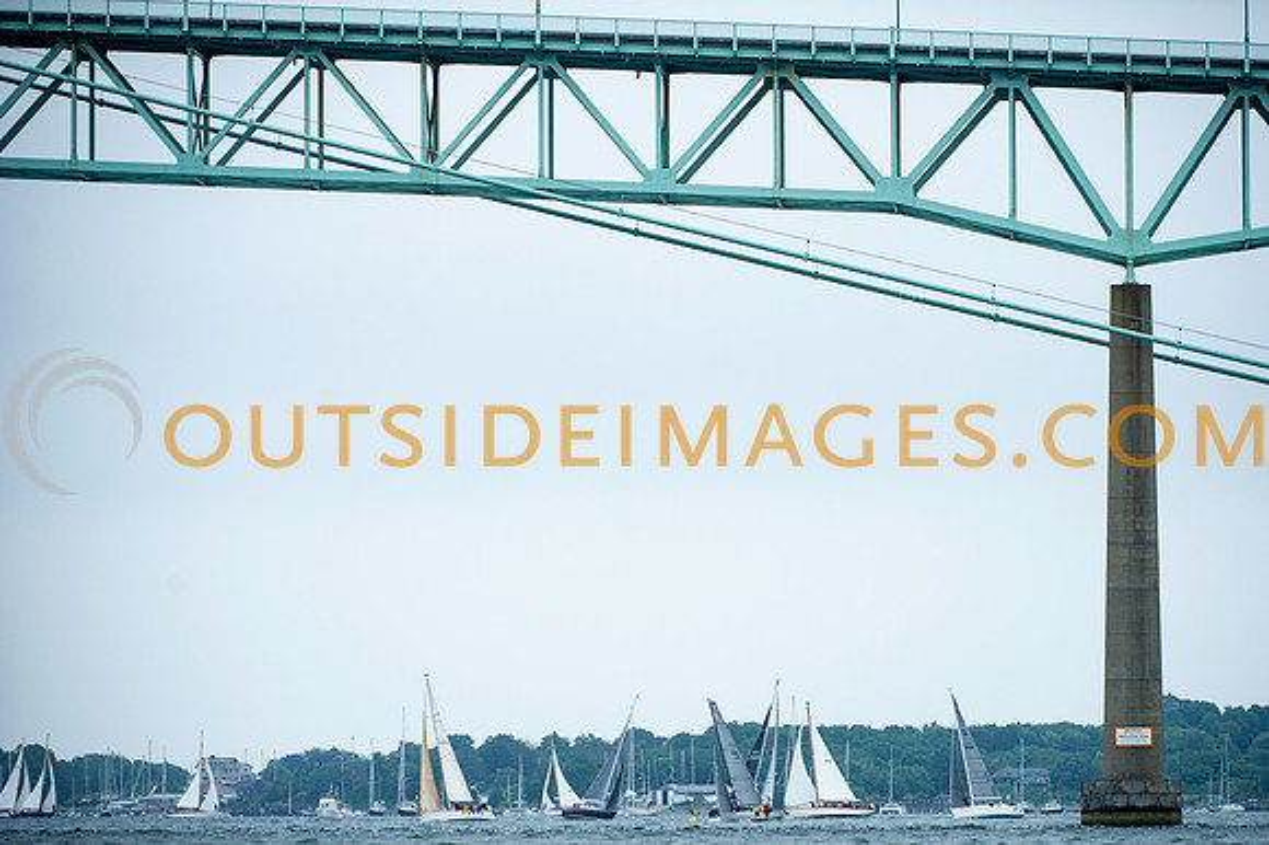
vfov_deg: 5.7
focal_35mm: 240
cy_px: 460
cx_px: 692
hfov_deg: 8.6
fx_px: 8447
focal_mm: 220
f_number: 5
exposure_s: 1/1250
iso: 500
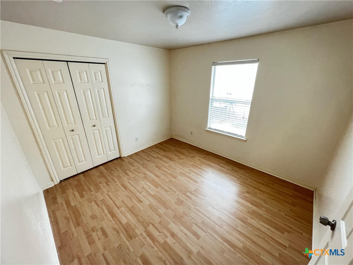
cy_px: 132
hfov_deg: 106.2
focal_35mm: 13
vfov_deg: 89.9
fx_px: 133
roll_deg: -0.2
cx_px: 176
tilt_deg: -22.2
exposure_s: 1/120
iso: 200
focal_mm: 1.57
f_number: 1.8
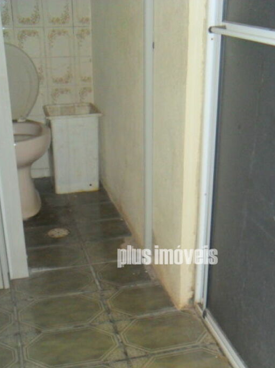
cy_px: 256
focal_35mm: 49
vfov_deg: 38.3
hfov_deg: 29.6
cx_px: 167
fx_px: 519
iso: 200
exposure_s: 1/45
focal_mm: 6.3
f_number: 3
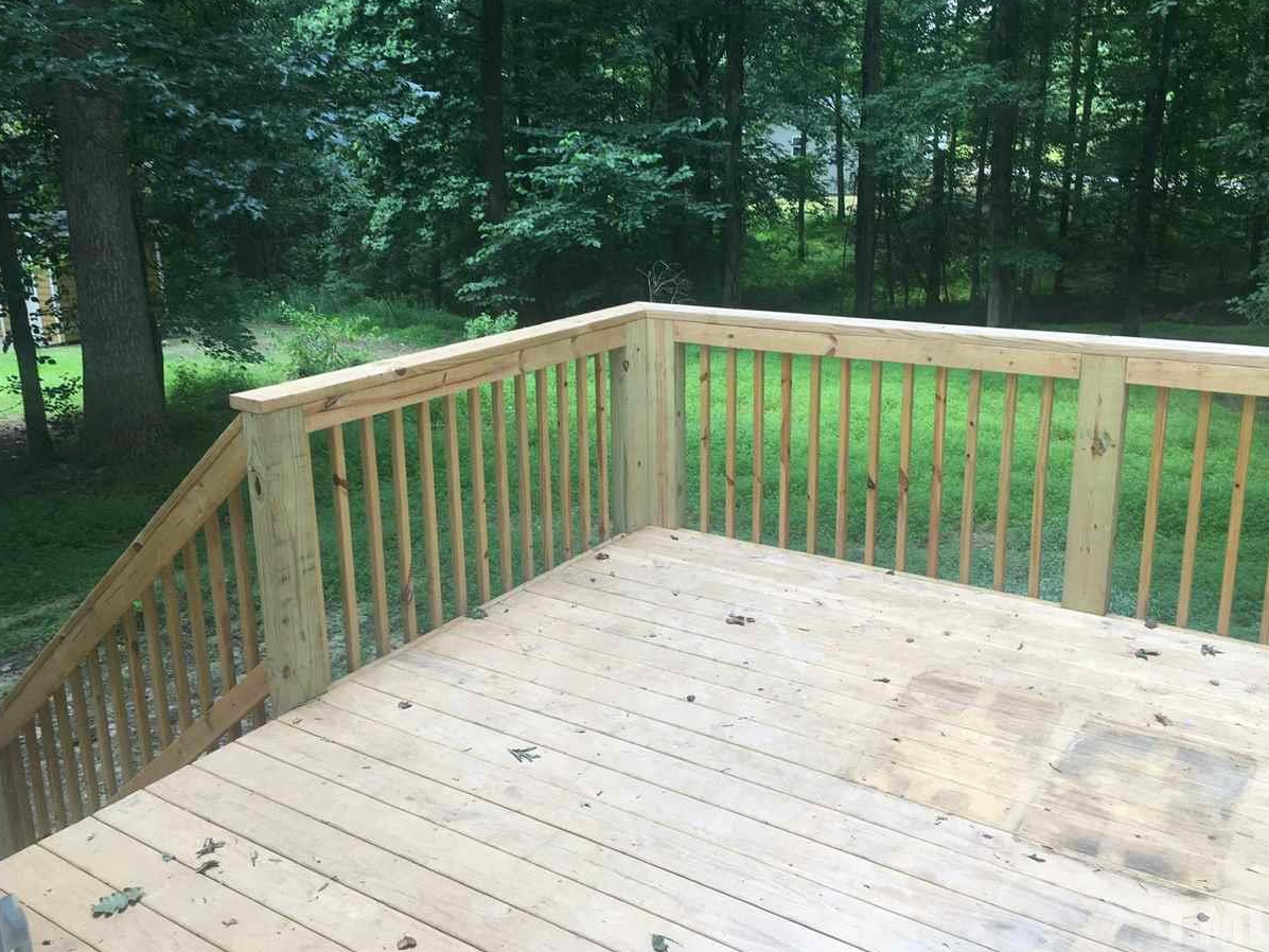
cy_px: 447
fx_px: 1137
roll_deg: +0.4
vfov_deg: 45.4
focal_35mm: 31
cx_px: 654
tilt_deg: -13.9
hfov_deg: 58.3
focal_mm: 4.15
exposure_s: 1/120
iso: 32
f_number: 2.2
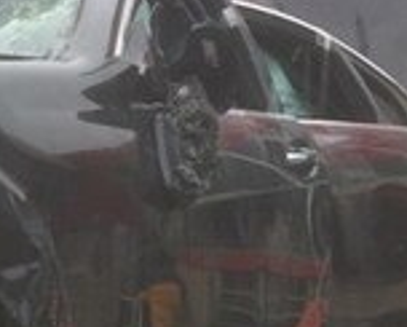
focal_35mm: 123
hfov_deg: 13.9
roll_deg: +1.0
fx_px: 1484
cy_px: 342
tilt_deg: -1.7
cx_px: -324
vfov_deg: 12.4
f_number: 2.2
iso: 32
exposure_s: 1/423
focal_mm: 4.15
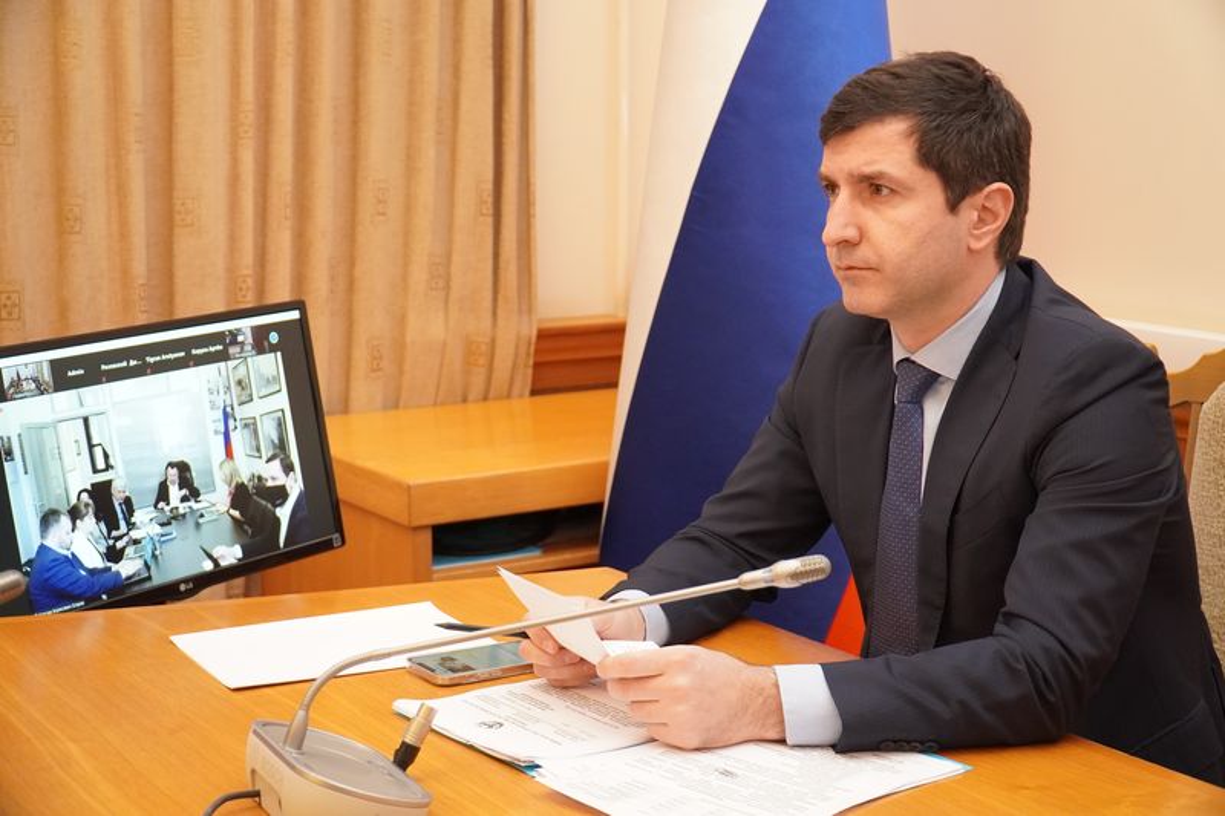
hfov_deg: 38.9
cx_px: 612
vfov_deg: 26.5
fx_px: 1735
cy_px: 408
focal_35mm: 51
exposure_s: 1/160
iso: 3200
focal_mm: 34
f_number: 4
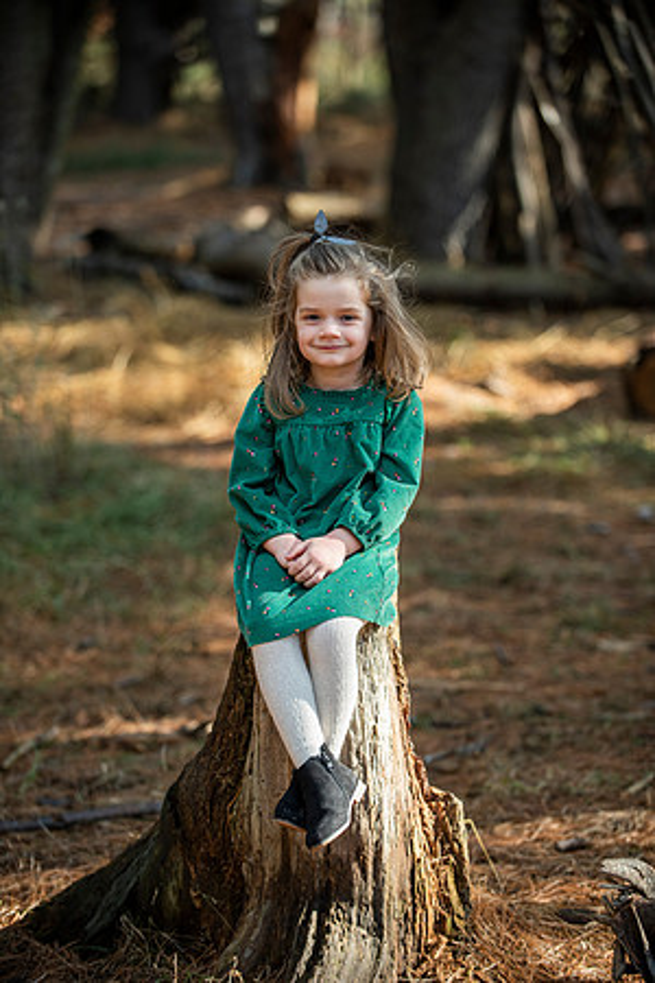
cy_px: 492
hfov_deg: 13.0
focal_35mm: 105
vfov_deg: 19.5
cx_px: 328
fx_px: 2865
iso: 400
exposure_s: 1/1000
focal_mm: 105
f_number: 2.8
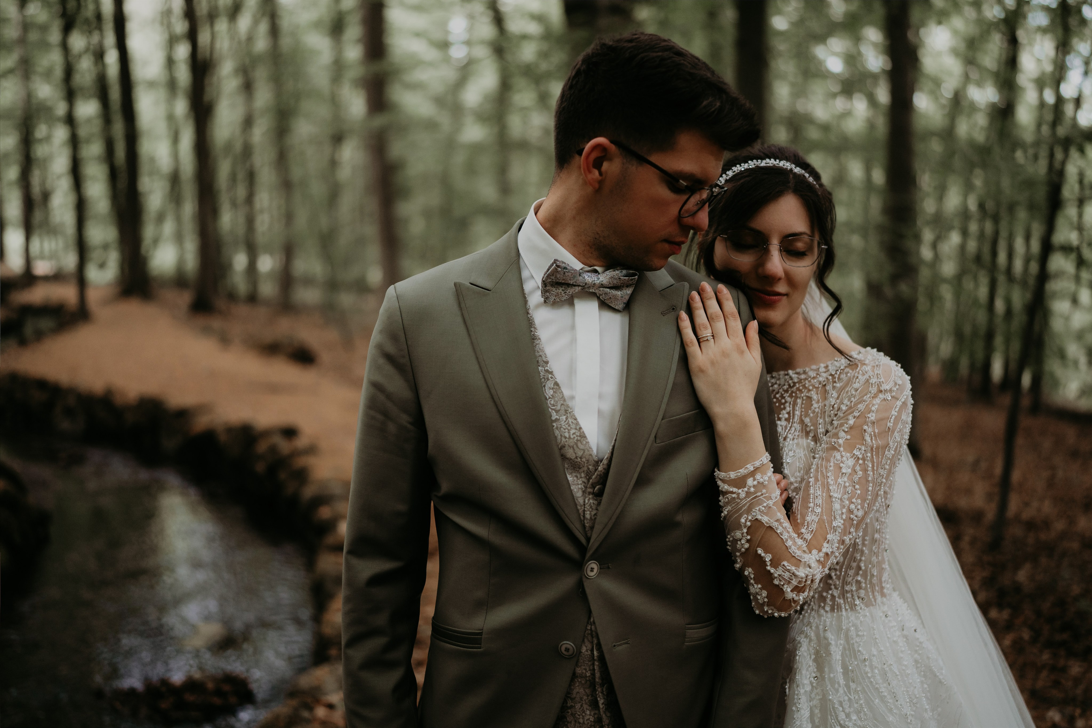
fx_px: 1062
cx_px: 546
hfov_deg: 54.4
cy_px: 364
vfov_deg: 37.9
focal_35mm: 35
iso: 640
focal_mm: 35
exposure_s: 1/320
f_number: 1.4
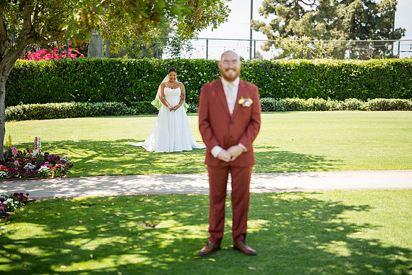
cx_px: 205
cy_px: 131
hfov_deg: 37.1
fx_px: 614
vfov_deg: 25.2
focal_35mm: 54
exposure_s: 1/2500
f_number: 1.2
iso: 100
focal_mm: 50
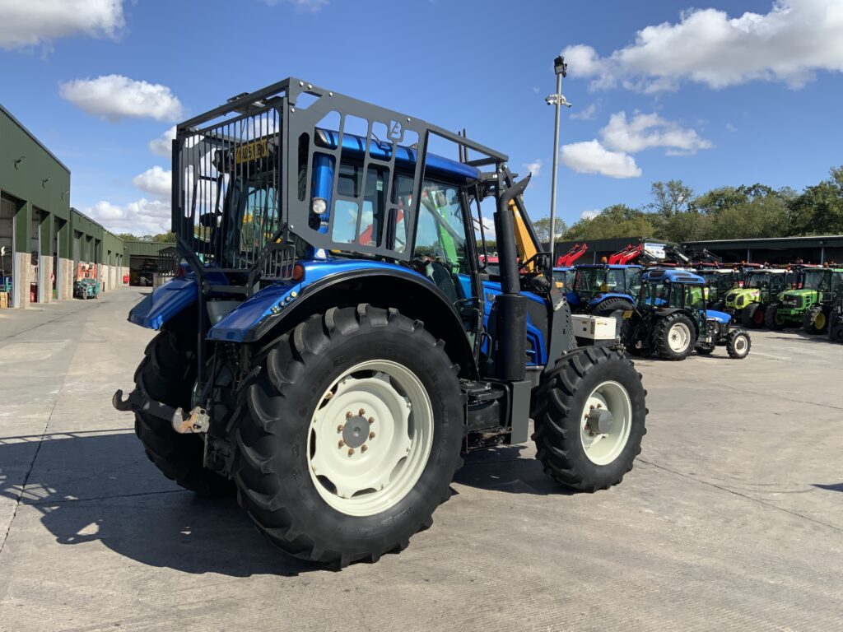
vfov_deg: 48.2
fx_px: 706
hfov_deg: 61.7
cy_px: 316
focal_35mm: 29
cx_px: 422
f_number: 1.8
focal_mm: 3
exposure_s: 1/1730
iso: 16
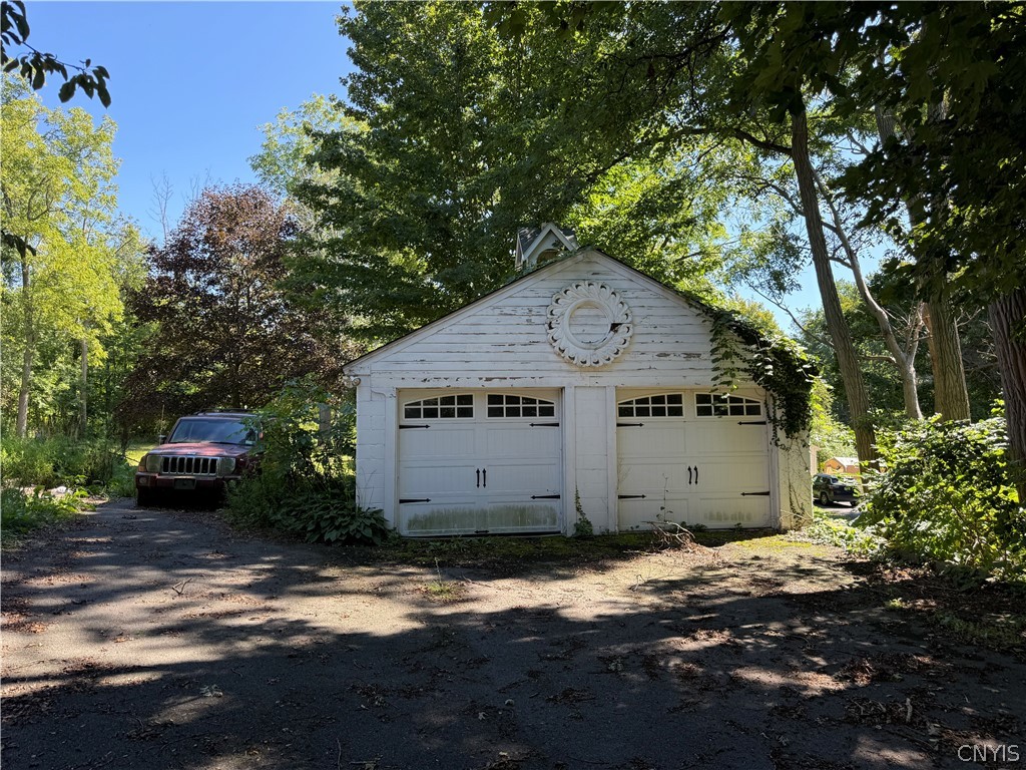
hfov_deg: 71.6
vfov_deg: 56.8
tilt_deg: +4.4
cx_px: 513
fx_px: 711
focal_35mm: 24
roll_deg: +1.8
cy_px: 385
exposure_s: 1/440
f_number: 1.78
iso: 80
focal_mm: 6.76
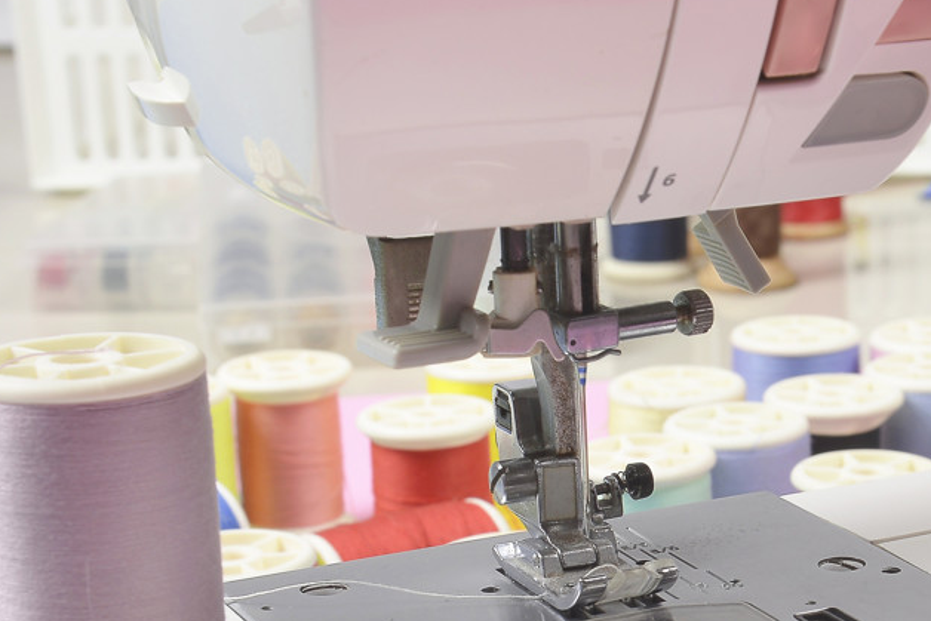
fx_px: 3130
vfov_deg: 11.3
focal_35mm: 121
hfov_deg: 16.7
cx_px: 796
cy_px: 539
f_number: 10
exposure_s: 1/160
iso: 200
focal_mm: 38
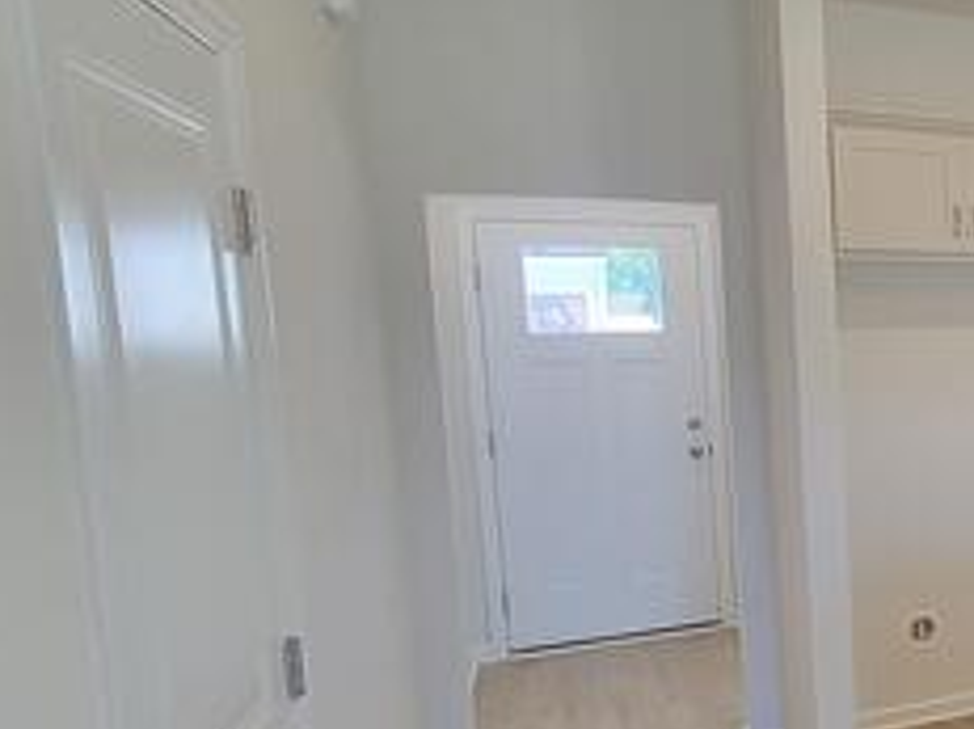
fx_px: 1012
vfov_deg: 39.5
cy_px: 426
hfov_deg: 35.5
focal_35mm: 36
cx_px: 1257
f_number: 2.2
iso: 160
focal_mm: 2.2
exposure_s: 1/60
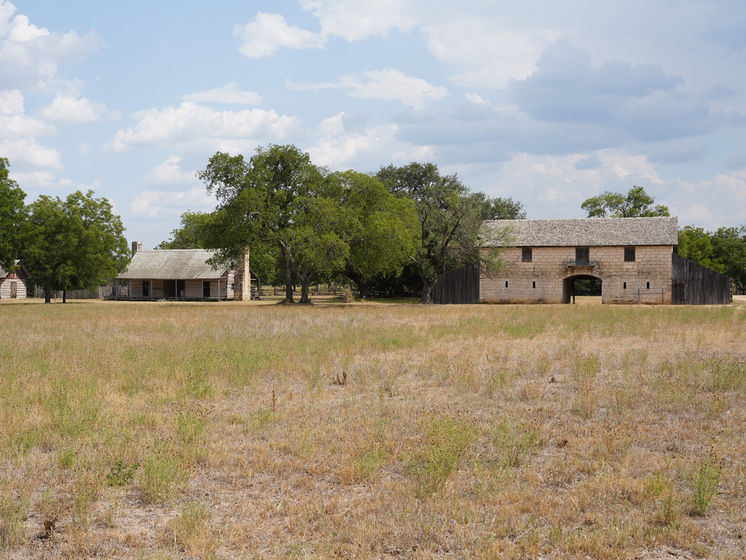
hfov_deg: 45.6
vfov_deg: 35.1
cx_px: 319
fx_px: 884
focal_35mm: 41
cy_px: 279
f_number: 14
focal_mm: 37
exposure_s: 1/100
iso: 100
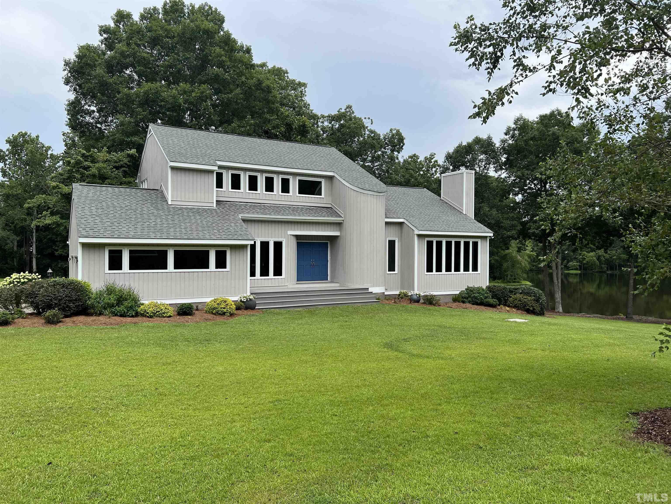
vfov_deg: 53.1
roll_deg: -0.4
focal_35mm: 26
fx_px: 504
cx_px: 336
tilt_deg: -0.1
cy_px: 252
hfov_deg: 67.3
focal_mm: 5.7
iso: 50
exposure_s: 1/3257
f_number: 1.5
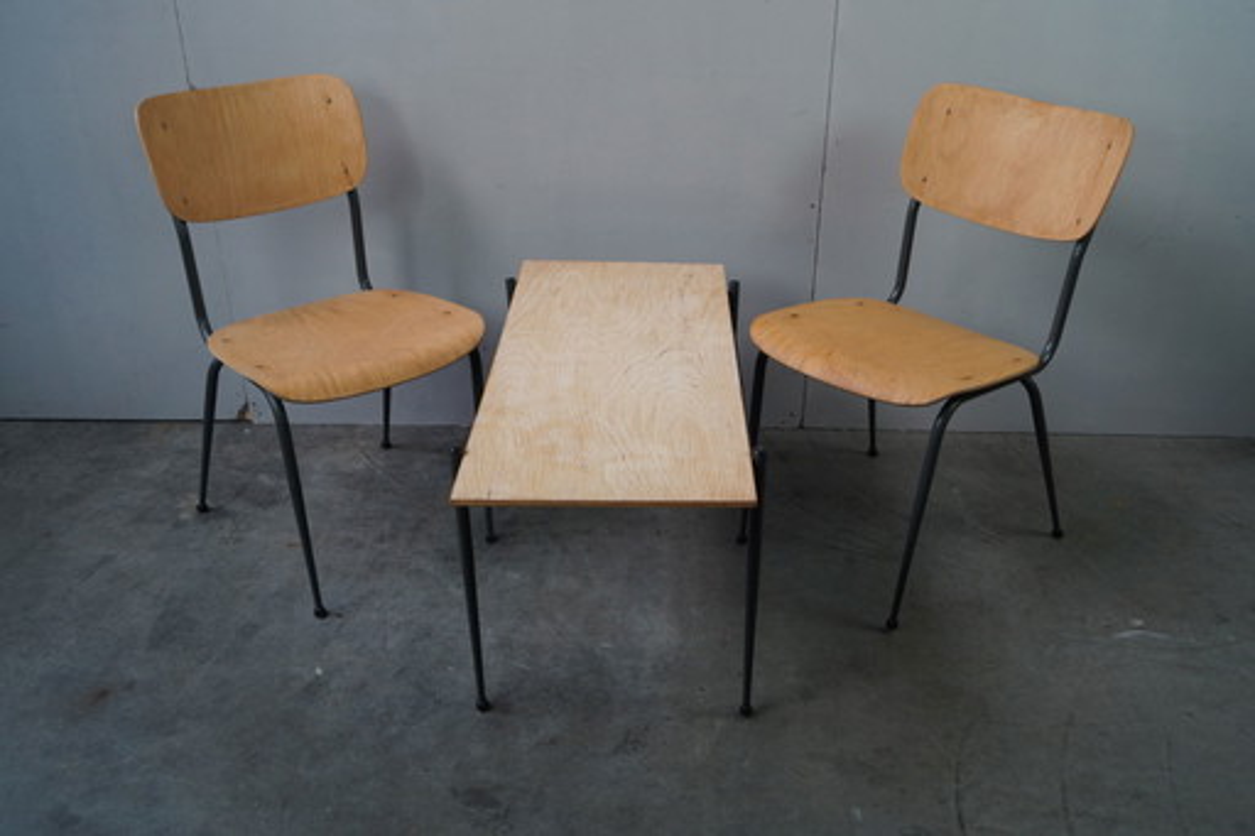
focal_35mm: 33
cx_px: 628
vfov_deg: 39.9
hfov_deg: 57.2
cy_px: 418
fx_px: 1150
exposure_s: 1/100
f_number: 4.5
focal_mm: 22
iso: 400
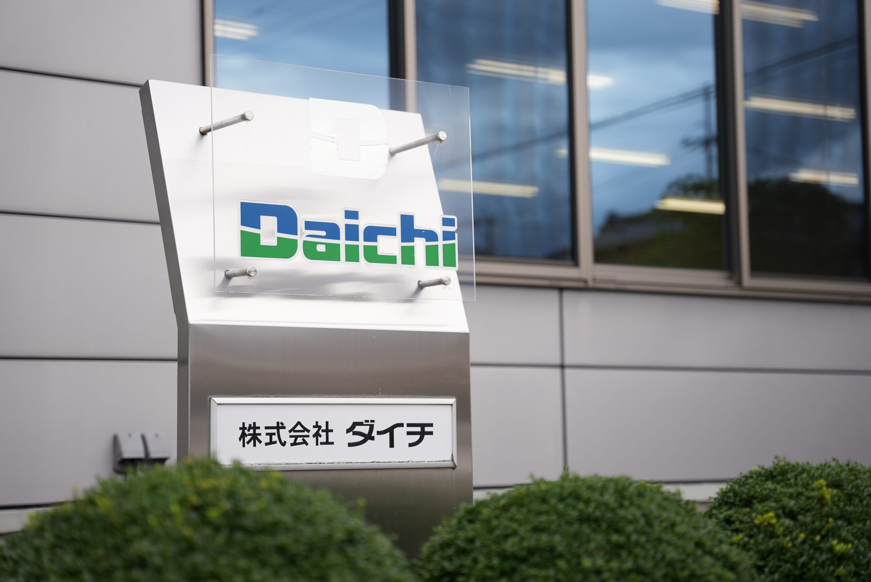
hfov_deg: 29.8
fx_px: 1636
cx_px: 436
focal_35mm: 68
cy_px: 291
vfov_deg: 20.2
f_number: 2.8
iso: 80
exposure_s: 1/500
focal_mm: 67.6
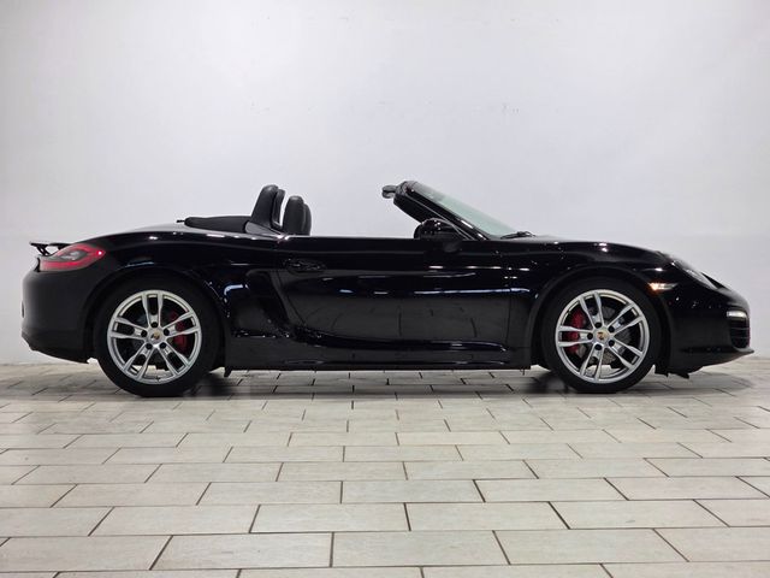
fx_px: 1535
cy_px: 289
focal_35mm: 69
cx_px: 385
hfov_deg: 28.2
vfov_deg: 21.3
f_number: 2.4
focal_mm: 7.9
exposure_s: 1/120
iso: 125
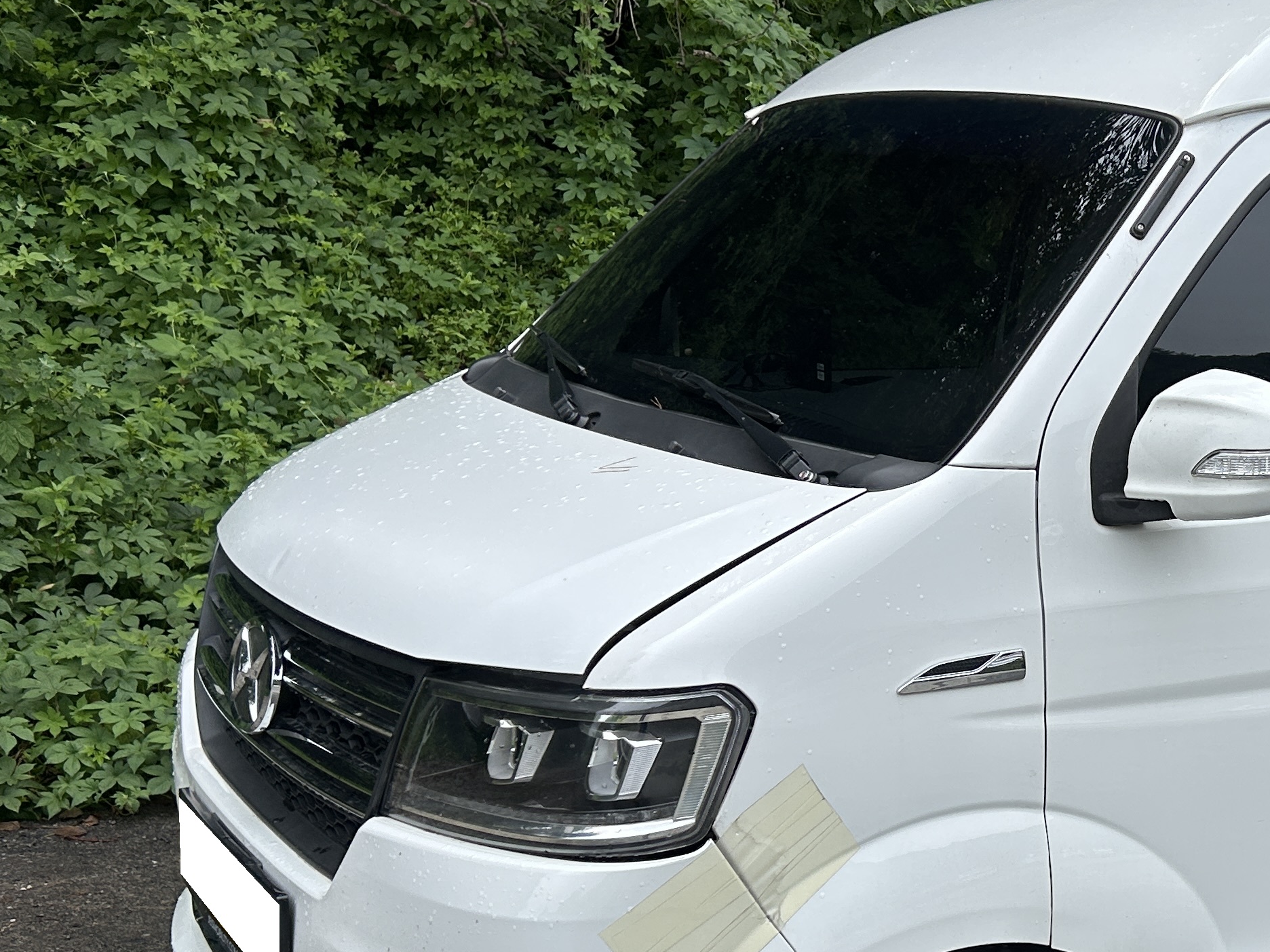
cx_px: 1269
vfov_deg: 26.0
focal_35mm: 56
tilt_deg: -6.5
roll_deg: -5.0
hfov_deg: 31.7
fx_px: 2055
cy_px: 637
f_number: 1.5
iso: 50
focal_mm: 5.7
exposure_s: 1/3831
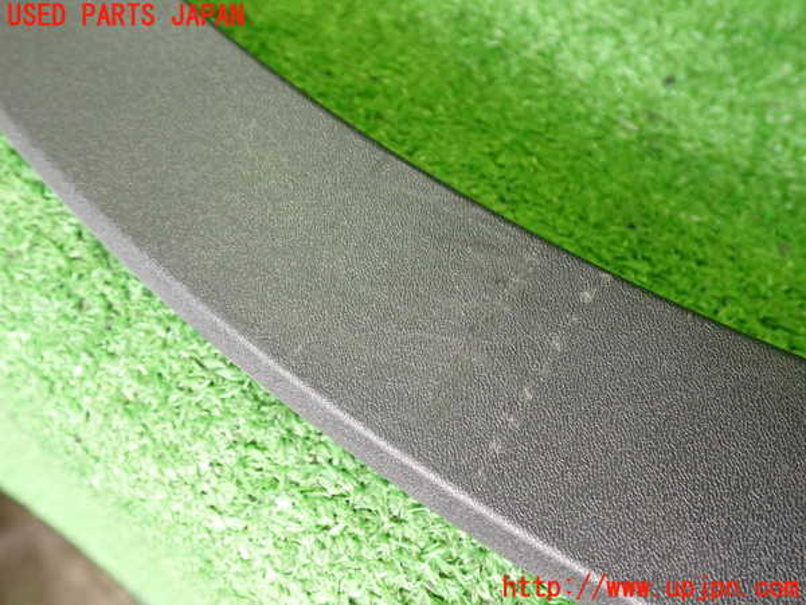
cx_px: 403
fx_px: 699
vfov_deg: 46.8
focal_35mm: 30
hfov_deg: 60.0
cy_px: 302
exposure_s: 1/30
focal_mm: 5.4
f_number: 2.3
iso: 400
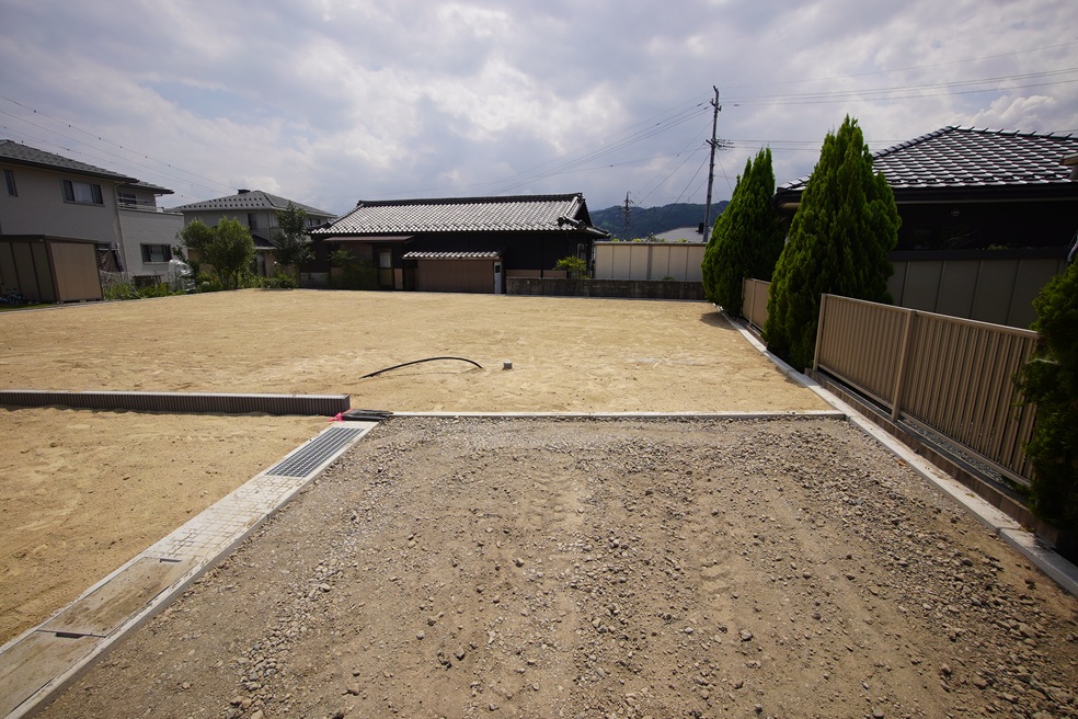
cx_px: 539
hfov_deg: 100.4
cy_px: 360
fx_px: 449
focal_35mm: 15
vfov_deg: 77.3
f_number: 10
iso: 100
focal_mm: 10
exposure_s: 1/250
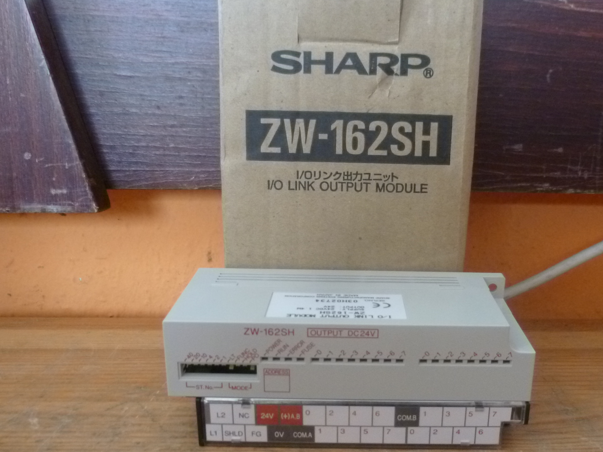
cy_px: 232
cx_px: 355
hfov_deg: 52.4
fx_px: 610
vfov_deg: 40.7
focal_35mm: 35
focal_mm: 4.5
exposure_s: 1/30
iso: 400
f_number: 3.1
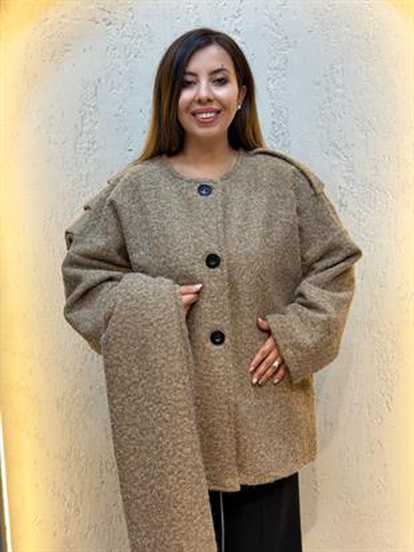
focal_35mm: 48
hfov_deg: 30.3
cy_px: 276
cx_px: 207
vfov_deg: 39.6
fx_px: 765
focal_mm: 6.76
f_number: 1.78
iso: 125
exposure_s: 1/100
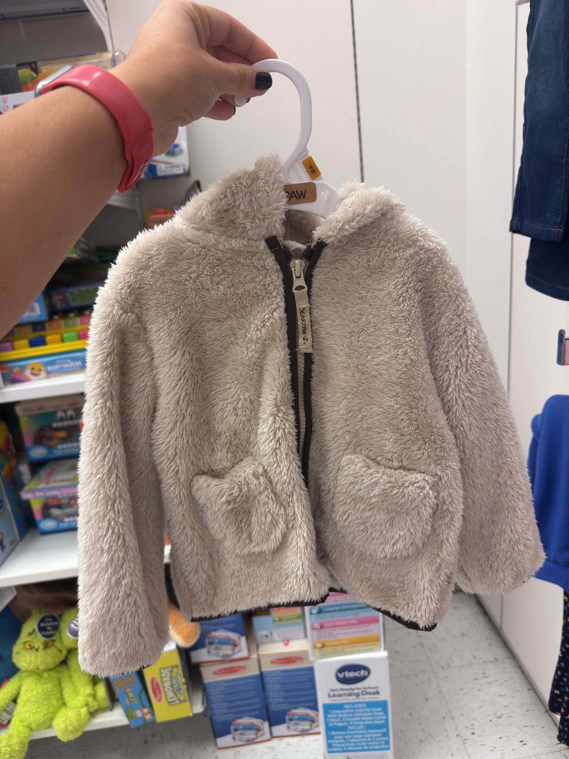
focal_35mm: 24
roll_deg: +6.4
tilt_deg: -18.1
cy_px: 380
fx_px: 526
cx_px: 284
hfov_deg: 56.8
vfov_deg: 71.6
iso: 125
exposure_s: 1/128
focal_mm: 6.76
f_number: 1.78
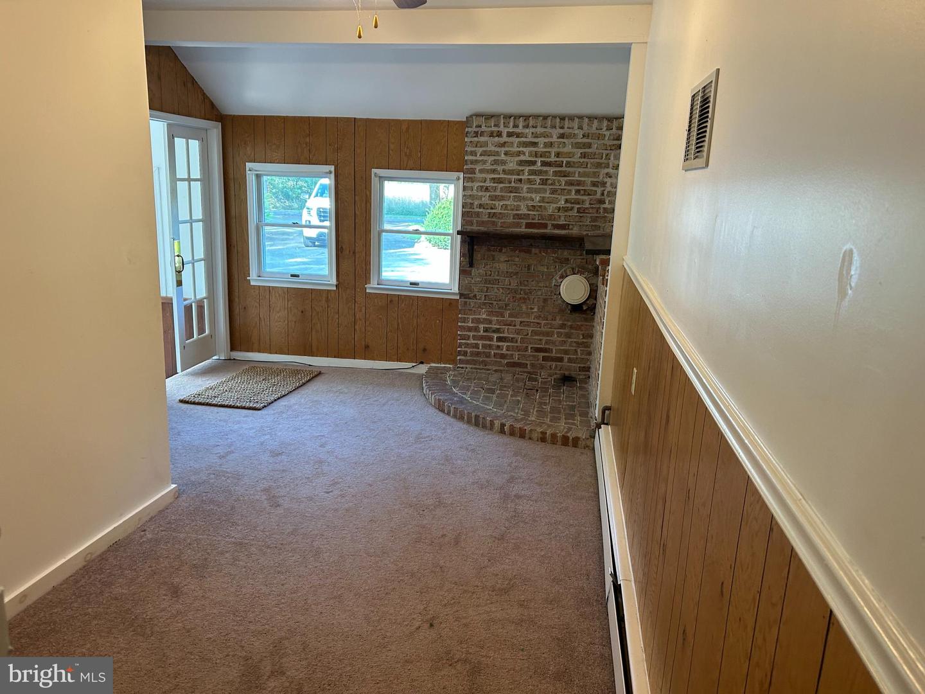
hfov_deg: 67.3
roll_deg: -1.9
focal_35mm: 26
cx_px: 462
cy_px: 347
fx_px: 695
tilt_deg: -12.6
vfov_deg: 53.1
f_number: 1.5
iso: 125
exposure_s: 1/60
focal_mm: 5.7
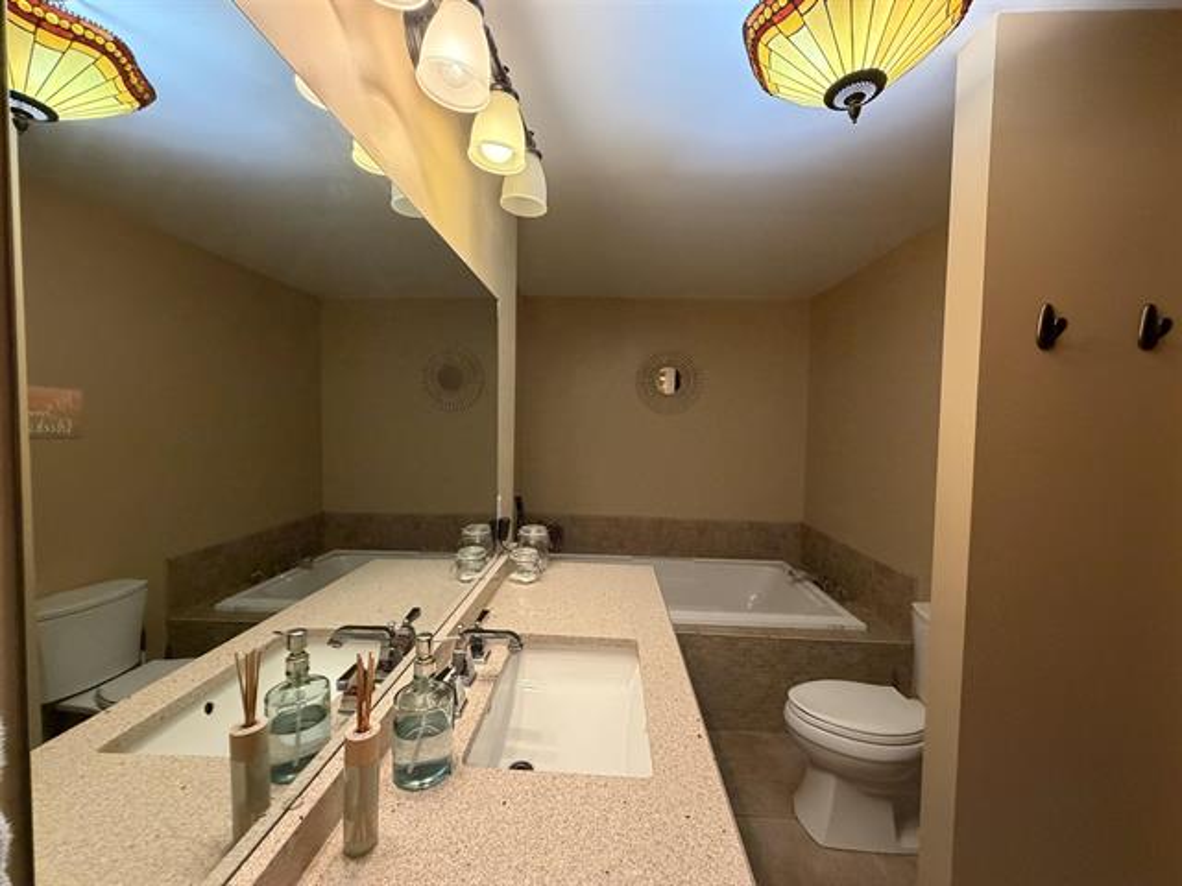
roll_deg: -0.8
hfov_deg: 102.1
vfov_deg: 85.7
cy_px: 443
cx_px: 591
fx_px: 478
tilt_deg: -1.9
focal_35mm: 14
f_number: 2.2
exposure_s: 1/60
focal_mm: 2.22
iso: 500
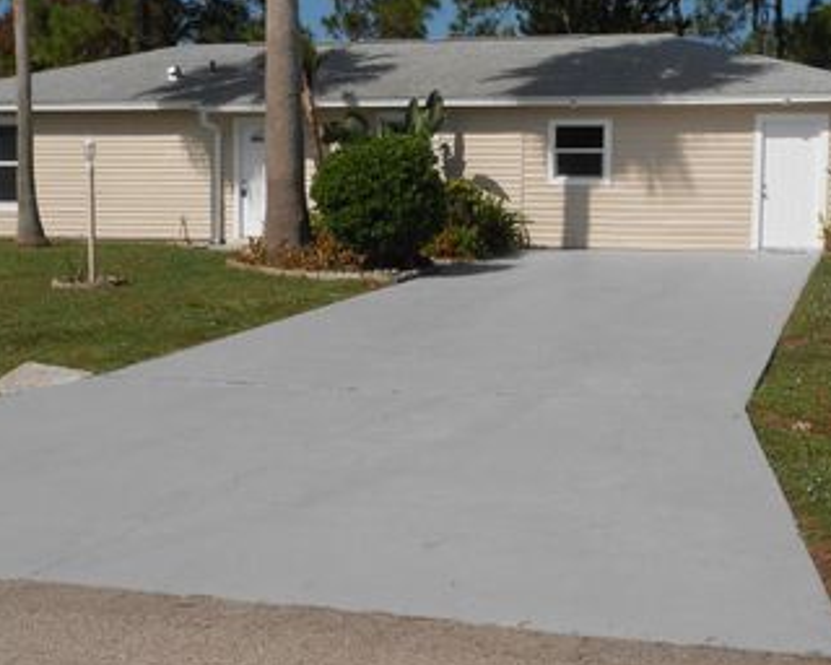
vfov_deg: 26.2
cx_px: 460
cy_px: 334
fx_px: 1426
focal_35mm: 58
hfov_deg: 32.5
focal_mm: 6.8
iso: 80
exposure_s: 1/1250
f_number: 4.2
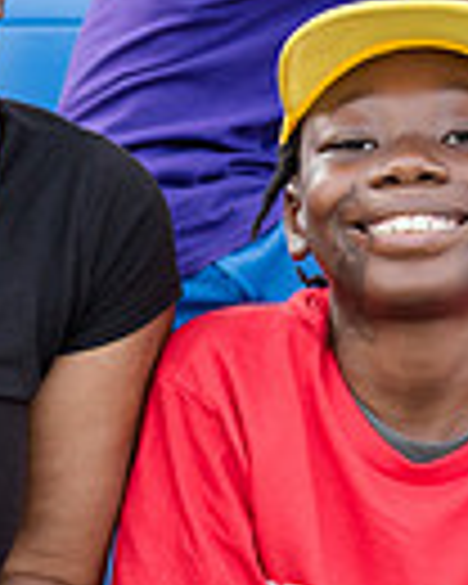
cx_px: -194
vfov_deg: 12.7
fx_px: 2614
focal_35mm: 151
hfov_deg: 10.0
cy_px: 414
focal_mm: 31
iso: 400
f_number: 2.8
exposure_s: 1/640
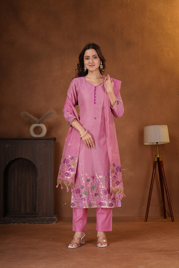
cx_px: 90
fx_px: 373
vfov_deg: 39.6
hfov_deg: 27.0
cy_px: 134
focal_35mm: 50
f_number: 8
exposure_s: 1/160
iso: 64
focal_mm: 50
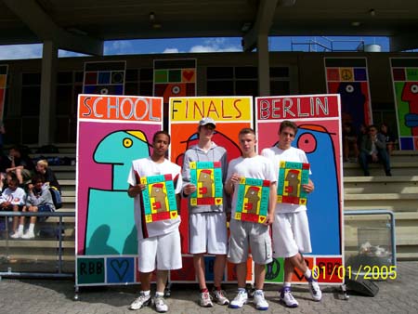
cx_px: 209
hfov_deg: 53.9
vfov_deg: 41.8
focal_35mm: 34
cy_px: 157
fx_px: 411
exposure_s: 1/1088
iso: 80
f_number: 5.1
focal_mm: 5.6
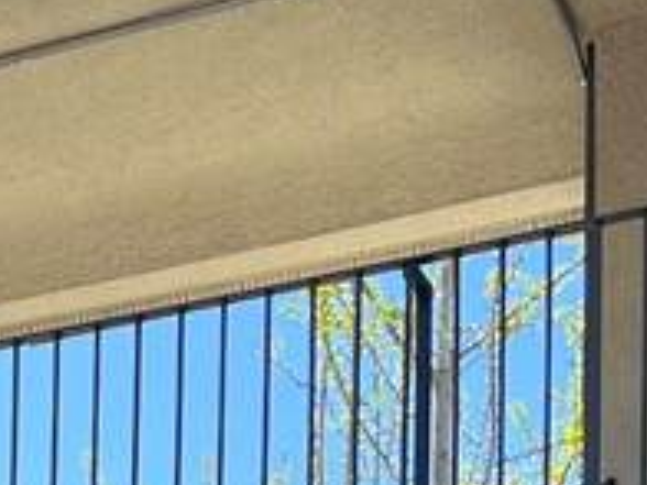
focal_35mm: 136
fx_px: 2542
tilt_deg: +3.4
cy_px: 1089
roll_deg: -2.4
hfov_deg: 13.5
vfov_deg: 9.8
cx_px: -386
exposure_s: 1/902
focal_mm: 5.7
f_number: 1.5
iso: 50
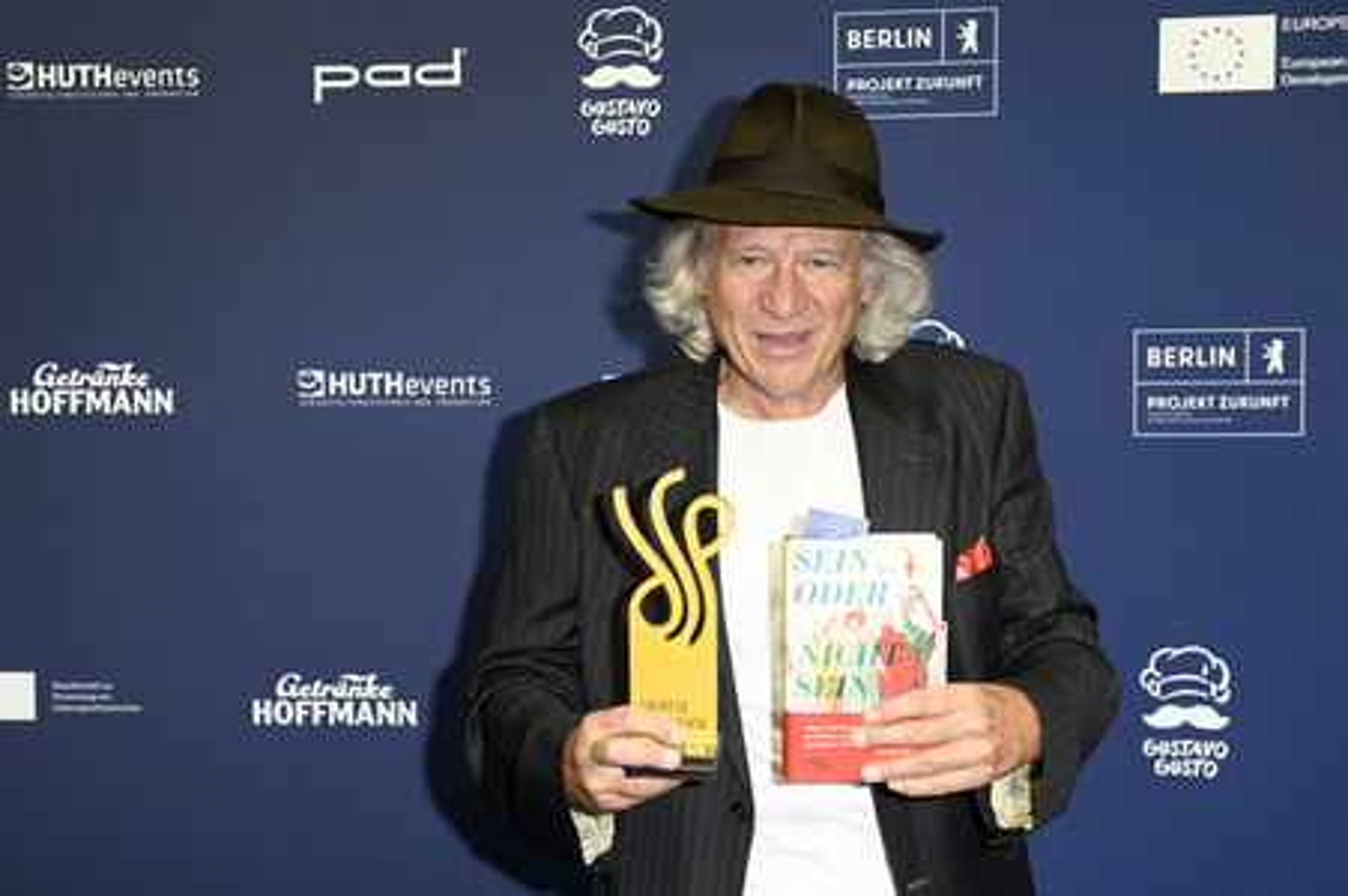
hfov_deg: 36.3
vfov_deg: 24.6
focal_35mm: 55
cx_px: 674
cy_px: 448
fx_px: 2058
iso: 1000
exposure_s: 1/200
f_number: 5.6
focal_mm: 55
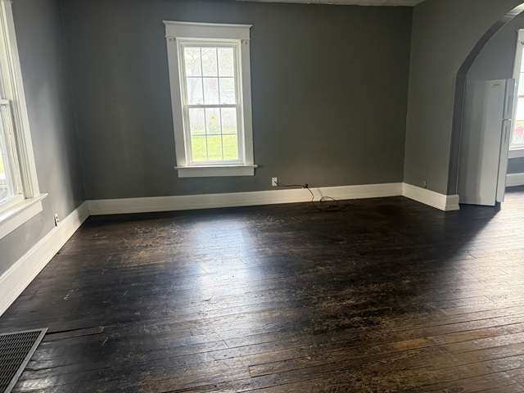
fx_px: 363
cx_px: 262
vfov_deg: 56.8
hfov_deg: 71.6
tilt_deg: -12.7
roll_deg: +1.7
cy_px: 196
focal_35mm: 24
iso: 400
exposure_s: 1/60
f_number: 1.78
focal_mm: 6.76
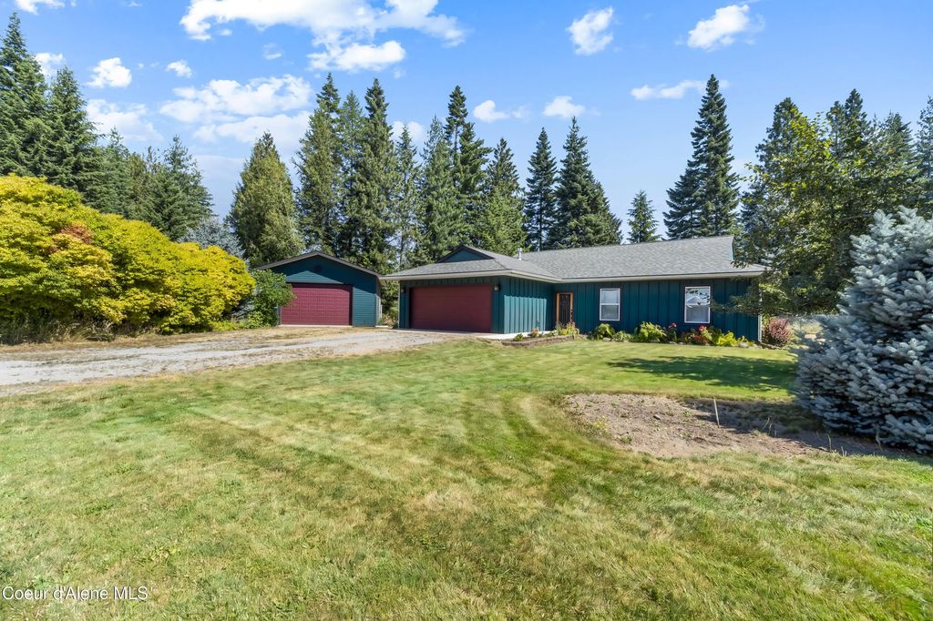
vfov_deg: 77.3
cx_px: 466
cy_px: 310
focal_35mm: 15
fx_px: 389
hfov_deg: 100.4
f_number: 8
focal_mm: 10
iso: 250
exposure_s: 1/125
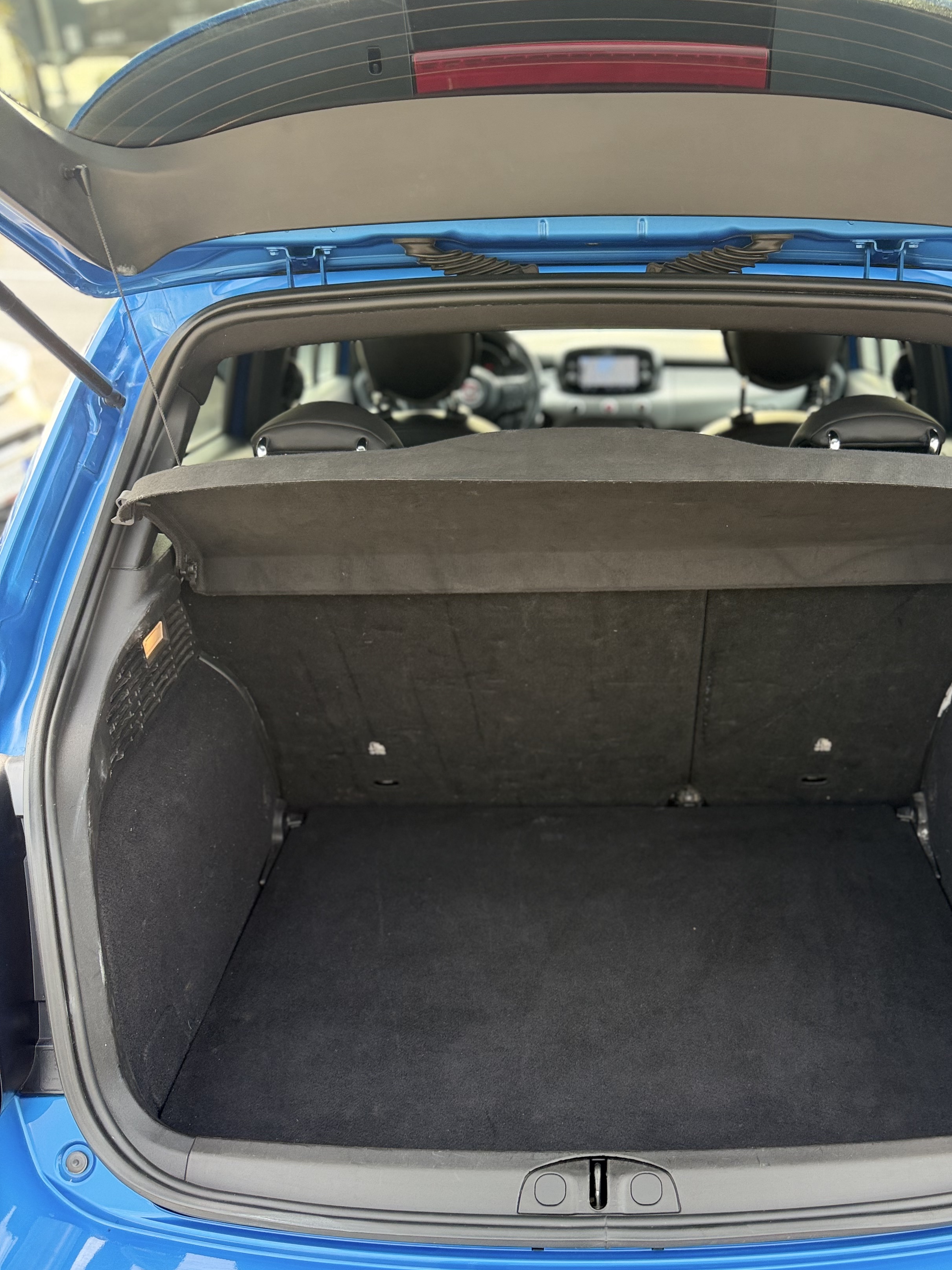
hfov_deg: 46.4
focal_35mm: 30
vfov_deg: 59.5
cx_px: 595
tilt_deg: -29.6
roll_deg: +1.8
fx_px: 1100
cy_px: 754
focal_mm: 6.76
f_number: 1.78
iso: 125
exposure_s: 1/100
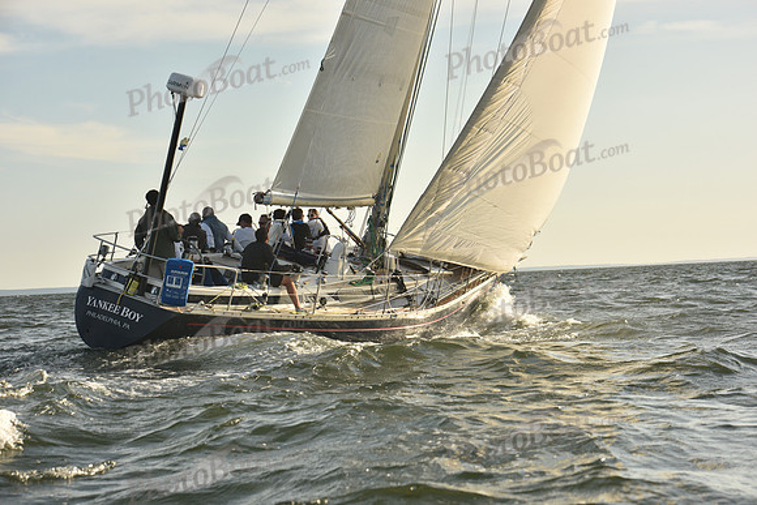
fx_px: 1809
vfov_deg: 15.9
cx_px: 378
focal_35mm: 86
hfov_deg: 23.6
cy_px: 252
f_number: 6.3
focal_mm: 86
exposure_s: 1/1000
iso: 250
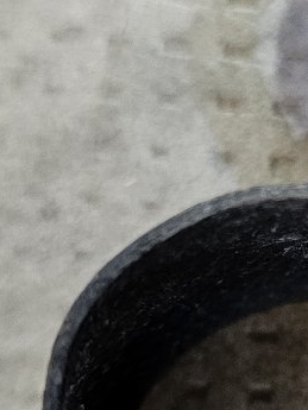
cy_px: 296
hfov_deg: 17.9
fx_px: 948
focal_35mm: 80
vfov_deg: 24.2
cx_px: 320
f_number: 1.7
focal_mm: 6.3
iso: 1000
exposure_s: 1/101
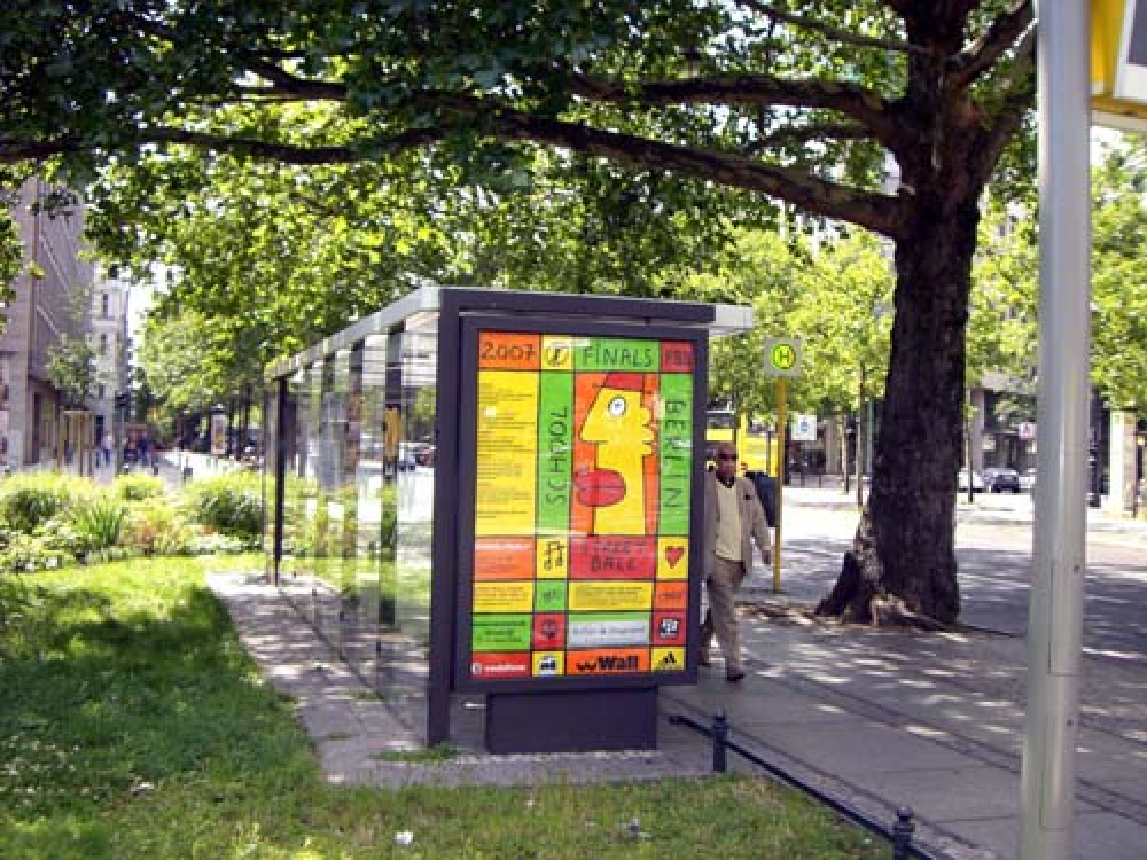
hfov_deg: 49.0
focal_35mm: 38
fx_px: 1259
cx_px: 574
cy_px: 430
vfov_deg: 37.7
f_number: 2.7
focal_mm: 6.2
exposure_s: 1/250
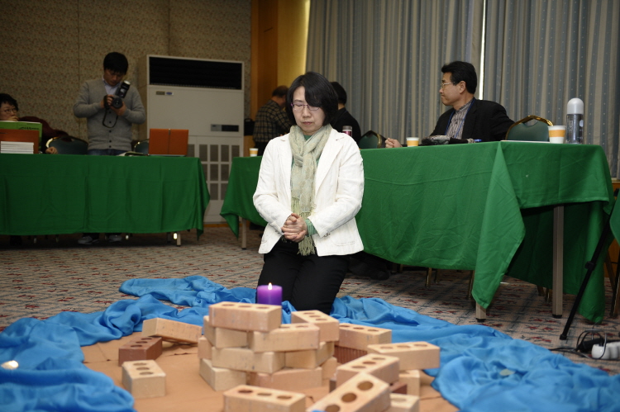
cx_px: 310
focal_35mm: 45
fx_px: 774
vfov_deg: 29.8
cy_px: 206
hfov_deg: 43.6
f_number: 2.8
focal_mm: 45
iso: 400
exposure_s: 1/160
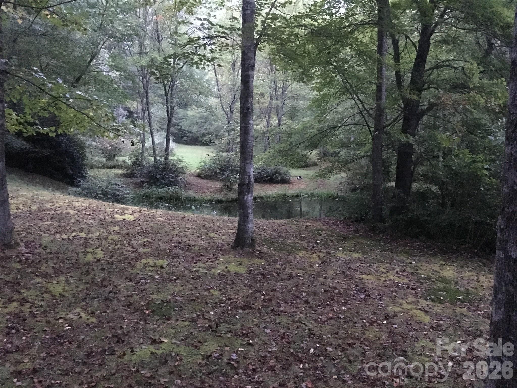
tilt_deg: -7.0
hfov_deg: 61.7
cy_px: 194
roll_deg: -1.4
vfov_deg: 48.2
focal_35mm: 29
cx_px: 258
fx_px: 433
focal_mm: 4.15
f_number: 2.2
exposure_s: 1/15
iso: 1250
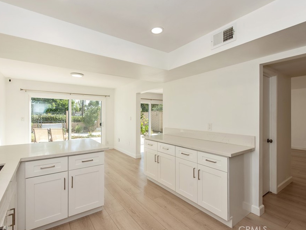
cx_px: 142
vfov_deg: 71.6
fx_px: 159
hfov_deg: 87.6
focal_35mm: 18
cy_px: 115
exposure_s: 1/125
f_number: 5.6
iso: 110
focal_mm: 16
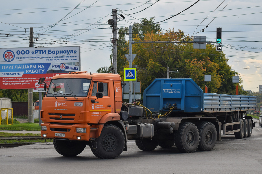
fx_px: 538
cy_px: 89
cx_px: 132
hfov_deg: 27.4
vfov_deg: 18.4
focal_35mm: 74
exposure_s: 1/800
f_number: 6.3
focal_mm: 48
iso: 200
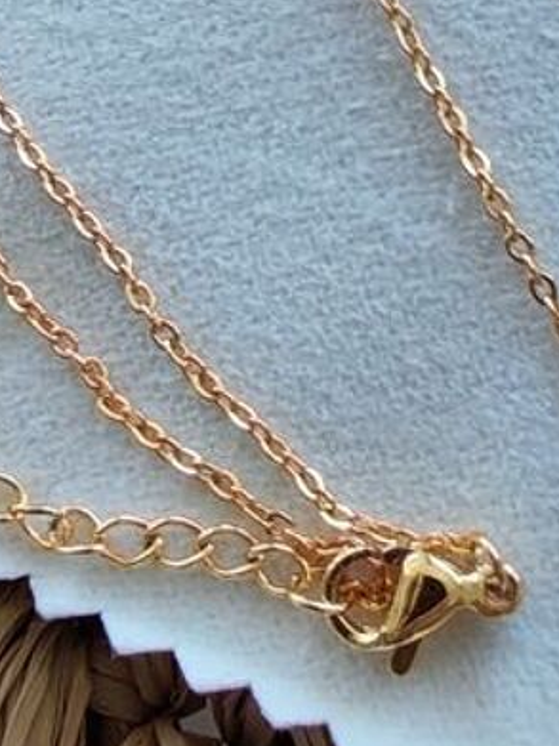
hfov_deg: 15.9
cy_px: -112
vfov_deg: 20.2
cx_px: 452
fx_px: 1982
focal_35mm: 92
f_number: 2.2
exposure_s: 1/100
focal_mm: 1.96
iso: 80
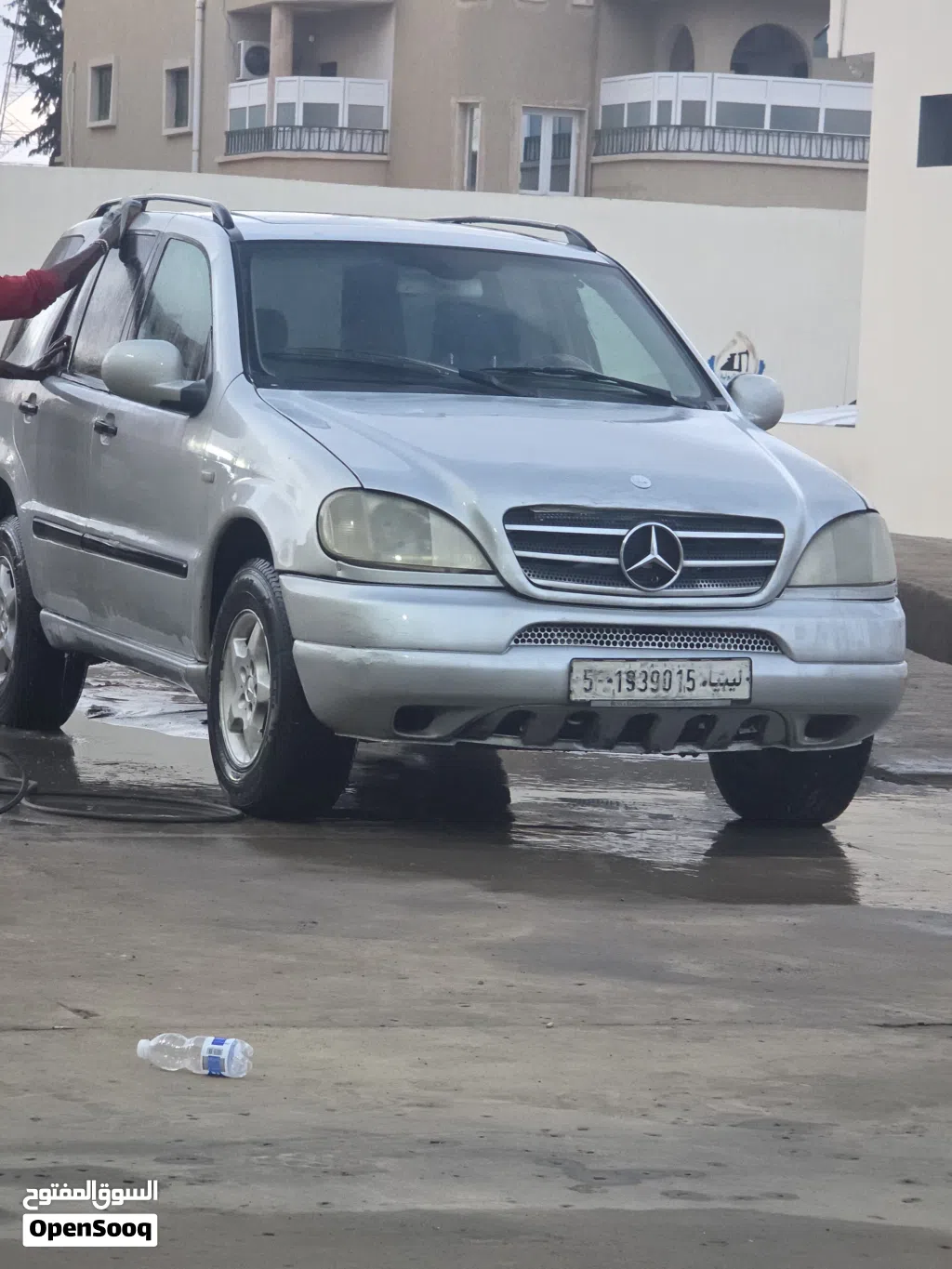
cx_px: 476
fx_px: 4216
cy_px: 634
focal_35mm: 115
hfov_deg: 12.9
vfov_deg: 17.1
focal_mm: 18.6
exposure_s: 1/100
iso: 400
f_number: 3.4
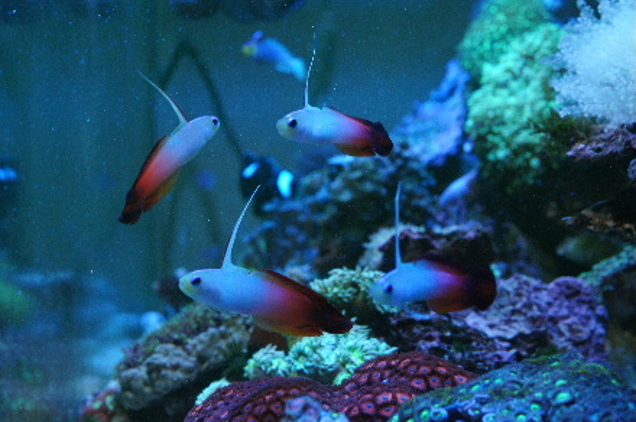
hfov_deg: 27.0
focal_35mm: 75
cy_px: 211
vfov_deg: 18.1
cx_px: 318
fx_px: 1323
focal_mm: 50
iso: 1600
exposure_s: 1/80
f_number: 10
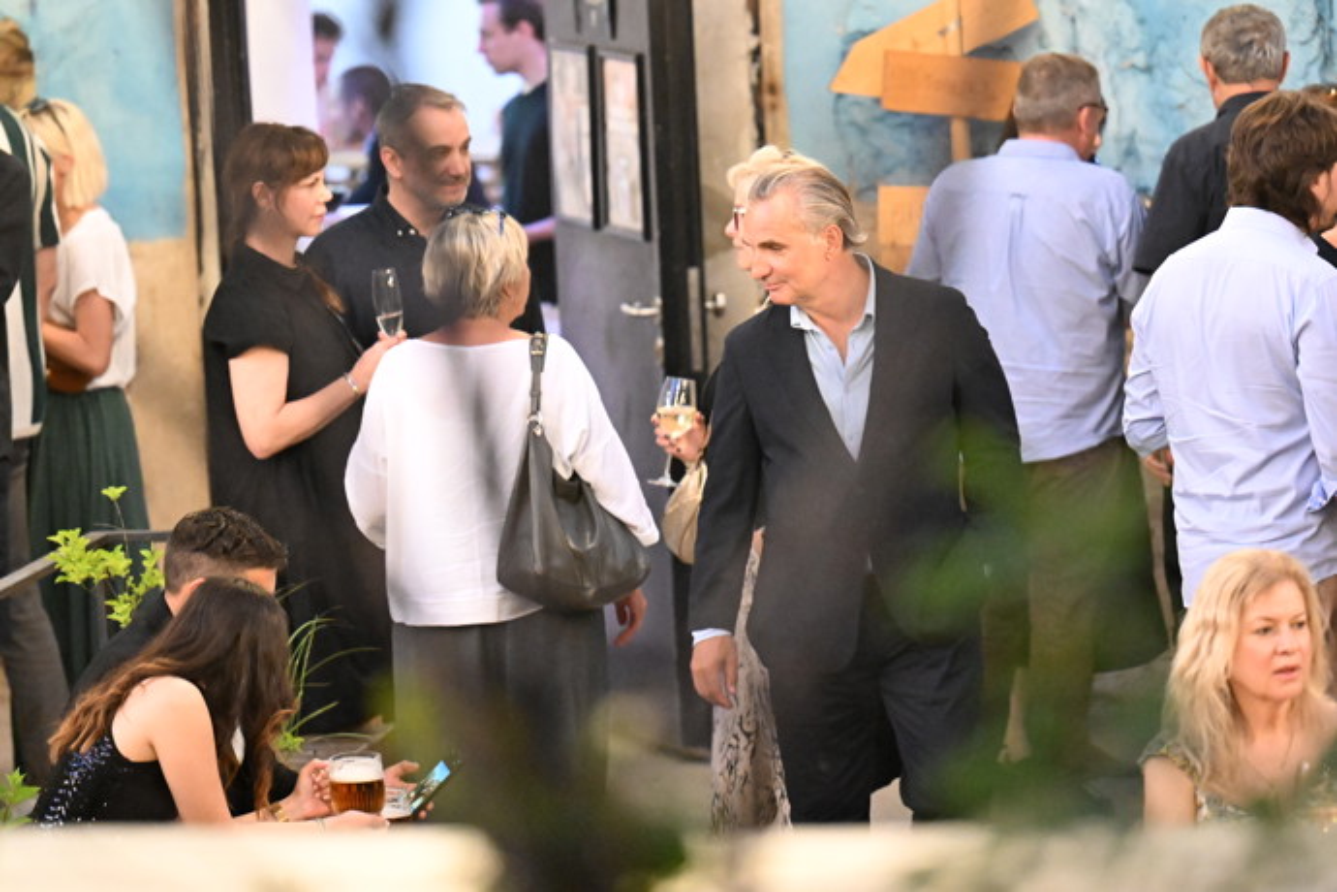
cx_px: 668
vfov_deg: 5.4
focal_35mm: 255
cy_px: 446
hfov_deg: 8.1
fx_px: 9470
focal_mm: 170
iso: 10000
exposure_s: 1/80
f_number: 2.8
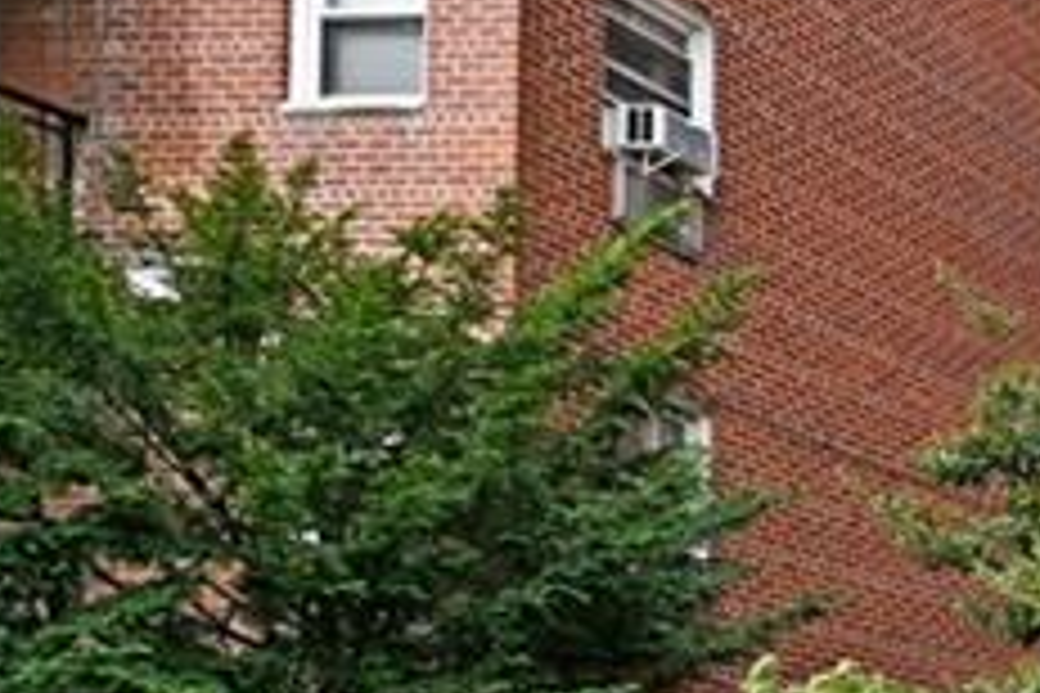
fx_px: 1791
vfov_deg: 19.7
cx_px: 2233
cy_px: 956
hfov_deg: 17.6
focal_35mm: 62
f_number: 5.6
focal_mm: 14
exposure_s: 1/250
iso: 125
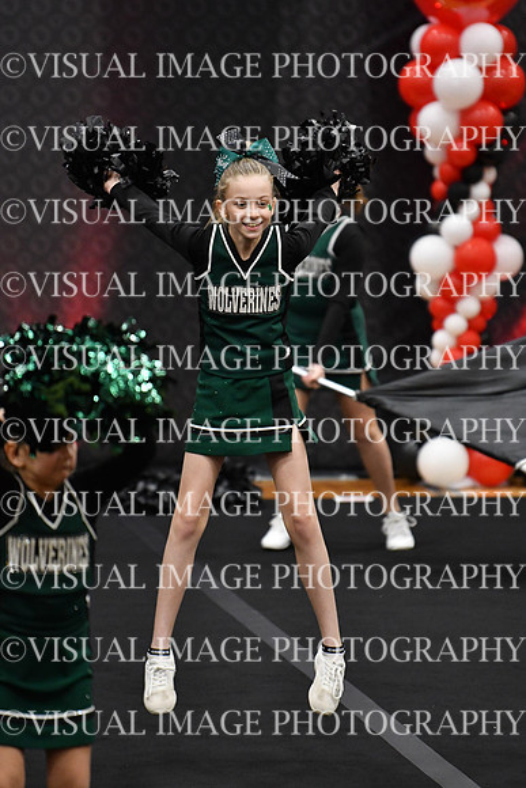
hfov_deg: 4.6
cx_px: 263
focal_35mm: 300
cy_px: 394
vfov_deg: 6.9
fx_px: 6571
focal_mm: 200
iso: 4000
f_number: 2.8
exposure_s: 1/800
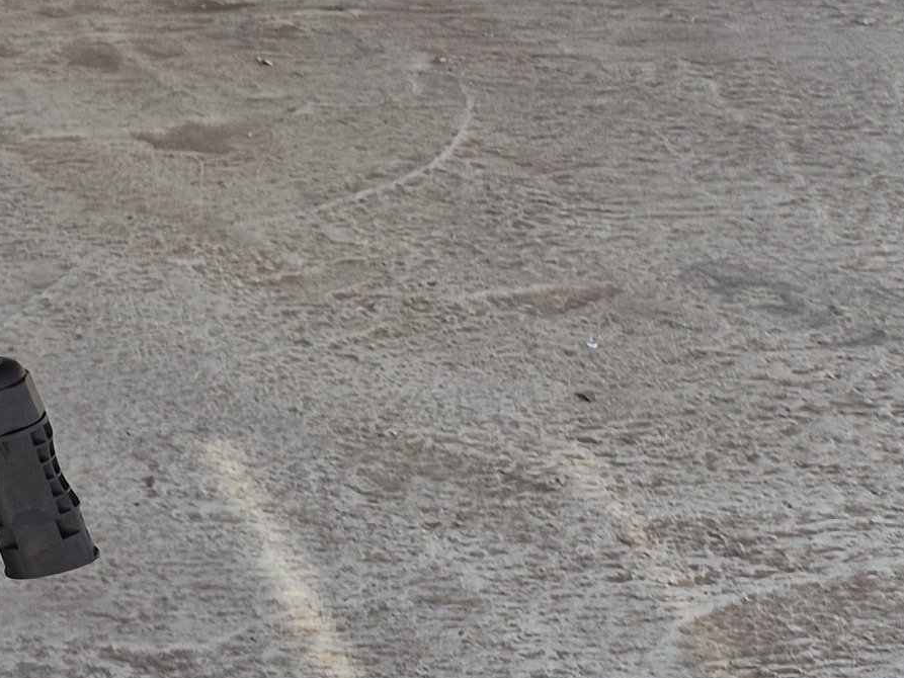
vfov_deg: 13.9
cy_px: -185
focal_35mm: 103
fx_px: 2690
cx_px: -1041
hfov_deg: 14.7
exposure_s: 1/506
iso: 25
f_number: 1.8
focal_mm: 5.4
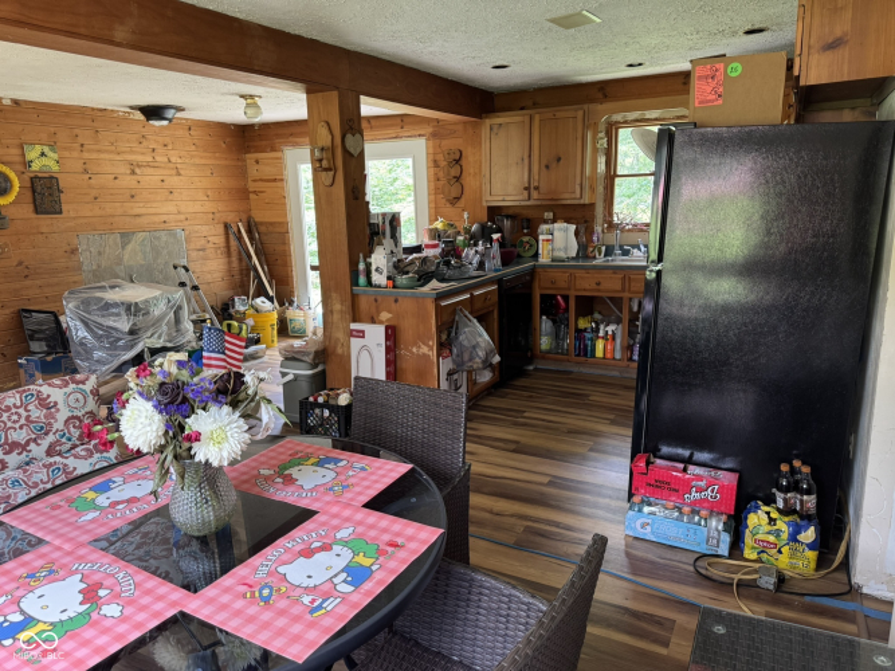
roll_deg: +1.3
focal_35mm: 24
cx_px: 448
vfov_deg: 56.8
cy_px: 336
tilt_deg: -12.3
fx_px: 620
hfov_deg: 71.6
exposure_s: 1/60
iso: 200
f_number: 1.78
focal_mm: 6.76
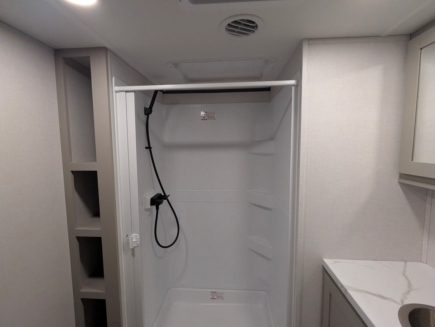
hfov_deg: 94.4
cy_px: 164
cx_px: 218
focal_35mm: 16
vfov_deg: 78.2
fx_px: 201
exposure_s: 1/198
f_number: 2.2
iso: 506
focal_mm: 2.35
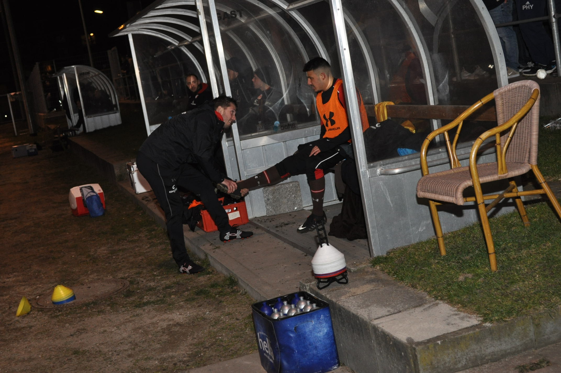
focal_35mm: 57
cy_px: 186
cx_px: 280
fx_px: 887
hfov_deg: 35.1
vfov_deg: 23.7
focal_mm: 38
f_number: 5
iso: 800
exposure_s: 1/60
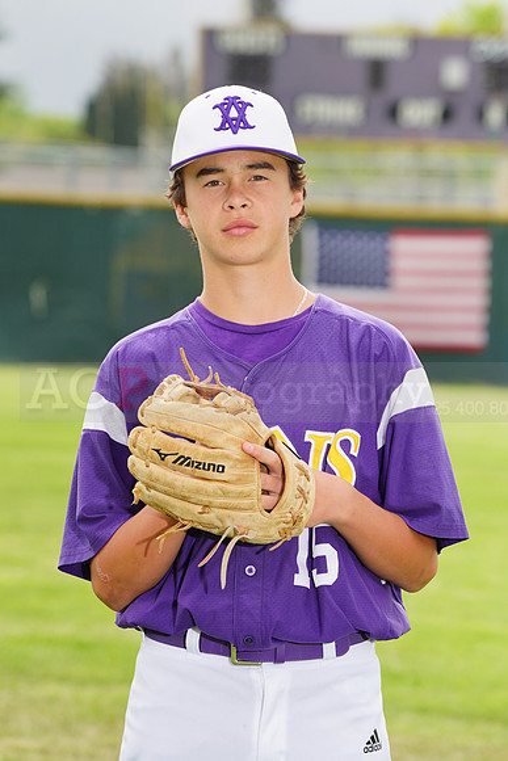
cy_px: 380
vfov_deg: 8.6
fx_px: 5034
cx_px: 254
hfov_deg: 5.8
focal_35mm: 238
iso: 200
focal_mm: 238
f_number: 9
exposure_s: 1/250
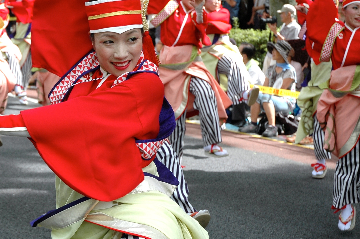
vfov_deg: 14.8
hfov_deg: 22.1
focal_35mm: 92
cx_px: 116
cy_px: 127
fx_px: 919
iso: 250
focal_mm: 40
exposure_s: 1/320
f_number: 4.5
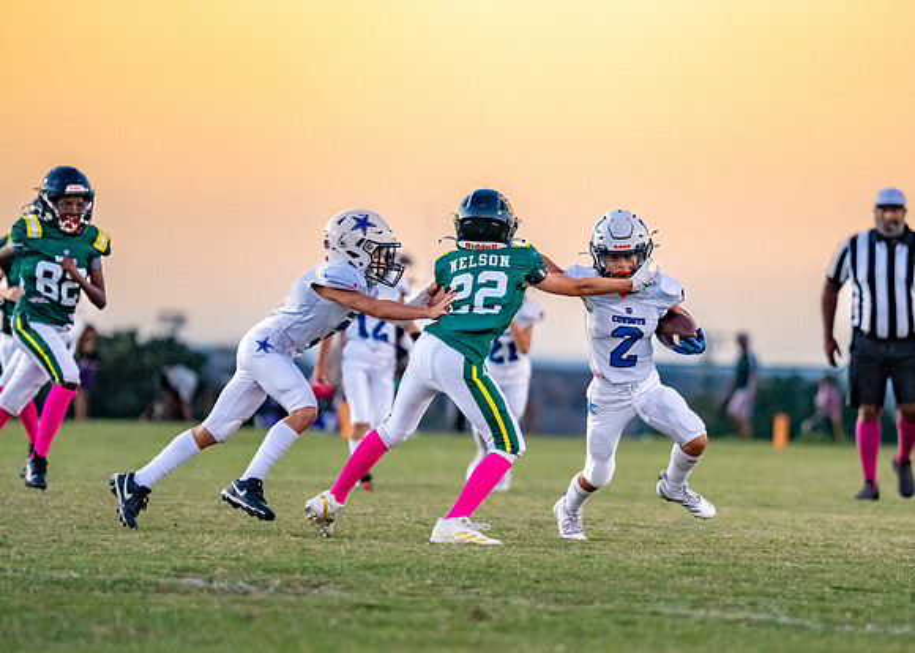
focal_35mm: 270
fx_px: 7011
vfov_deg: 5.3
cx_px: 559
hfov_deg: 7.5
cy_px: 350
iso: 4000
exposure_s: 1/1600
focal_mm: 200
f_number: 2.8
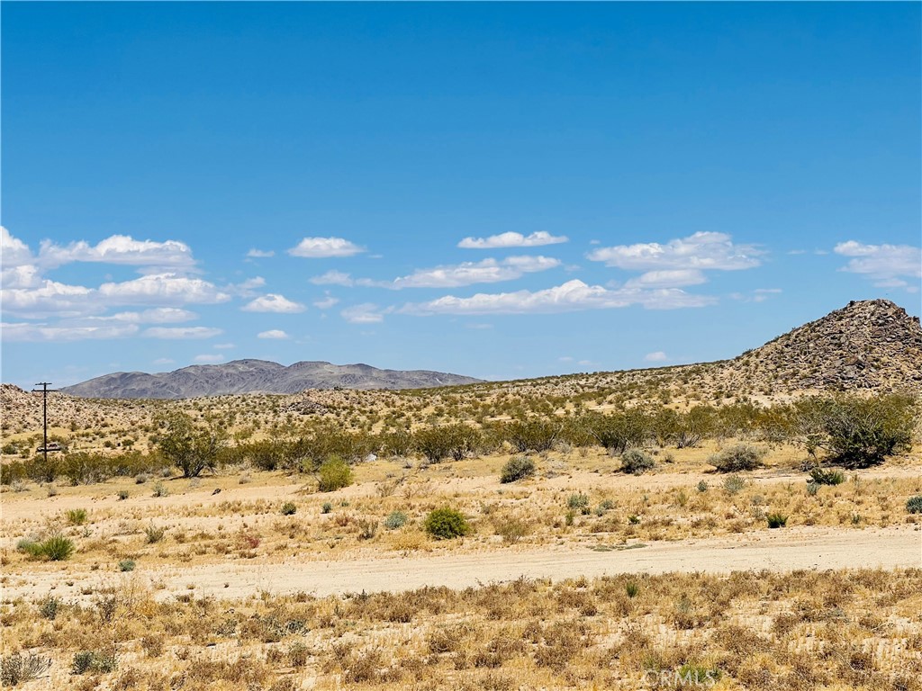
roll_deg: +1.7
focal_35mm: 64
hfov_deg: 30.3
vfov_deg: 22.9
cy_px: 346
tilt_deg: +2.2
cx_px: 461
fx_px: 1705
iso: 20
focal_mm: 7.5
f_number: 2.2
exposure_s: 1/2732
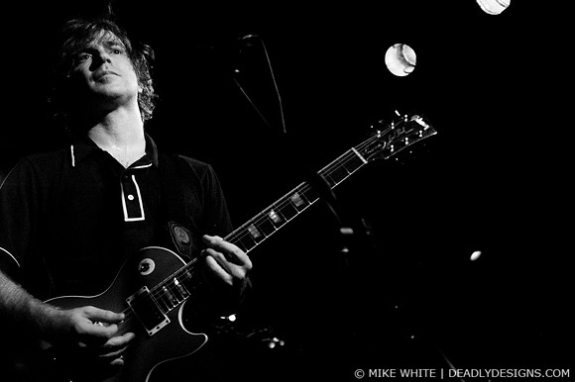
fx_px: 838
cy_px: 191
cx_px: 288
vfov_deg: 25.7
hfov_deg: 37.9
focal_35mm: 52
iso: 800
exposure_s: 1/80
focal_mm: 35
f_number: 2.8
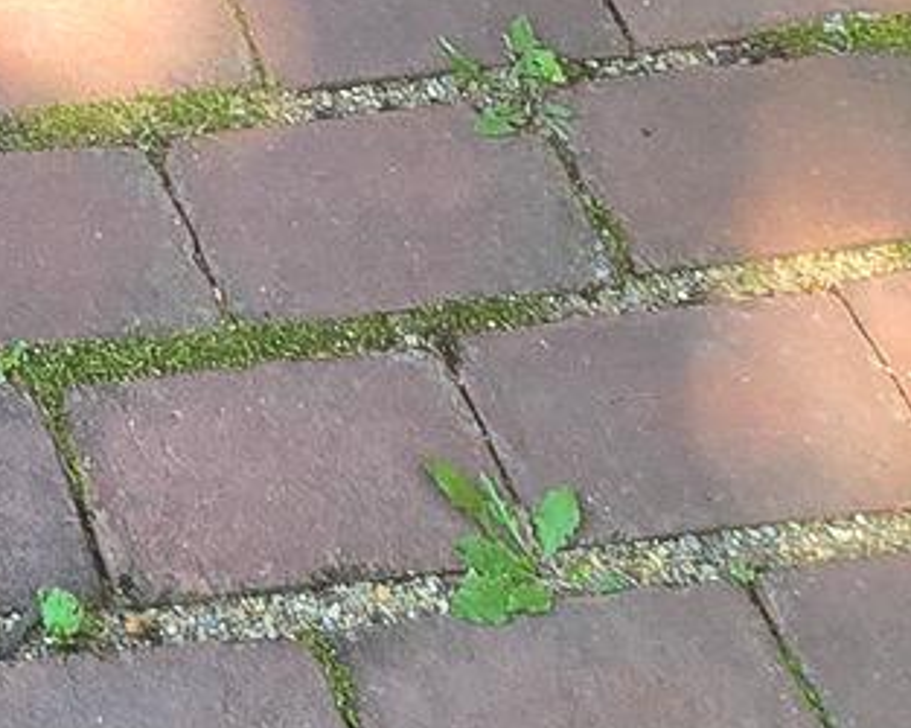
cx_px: -992
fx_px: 2236
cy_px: -1013
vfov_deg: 13.5
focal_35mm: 83
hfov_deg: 16.5
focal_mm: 2.2
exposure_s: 1/120
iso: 64
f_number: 2.2
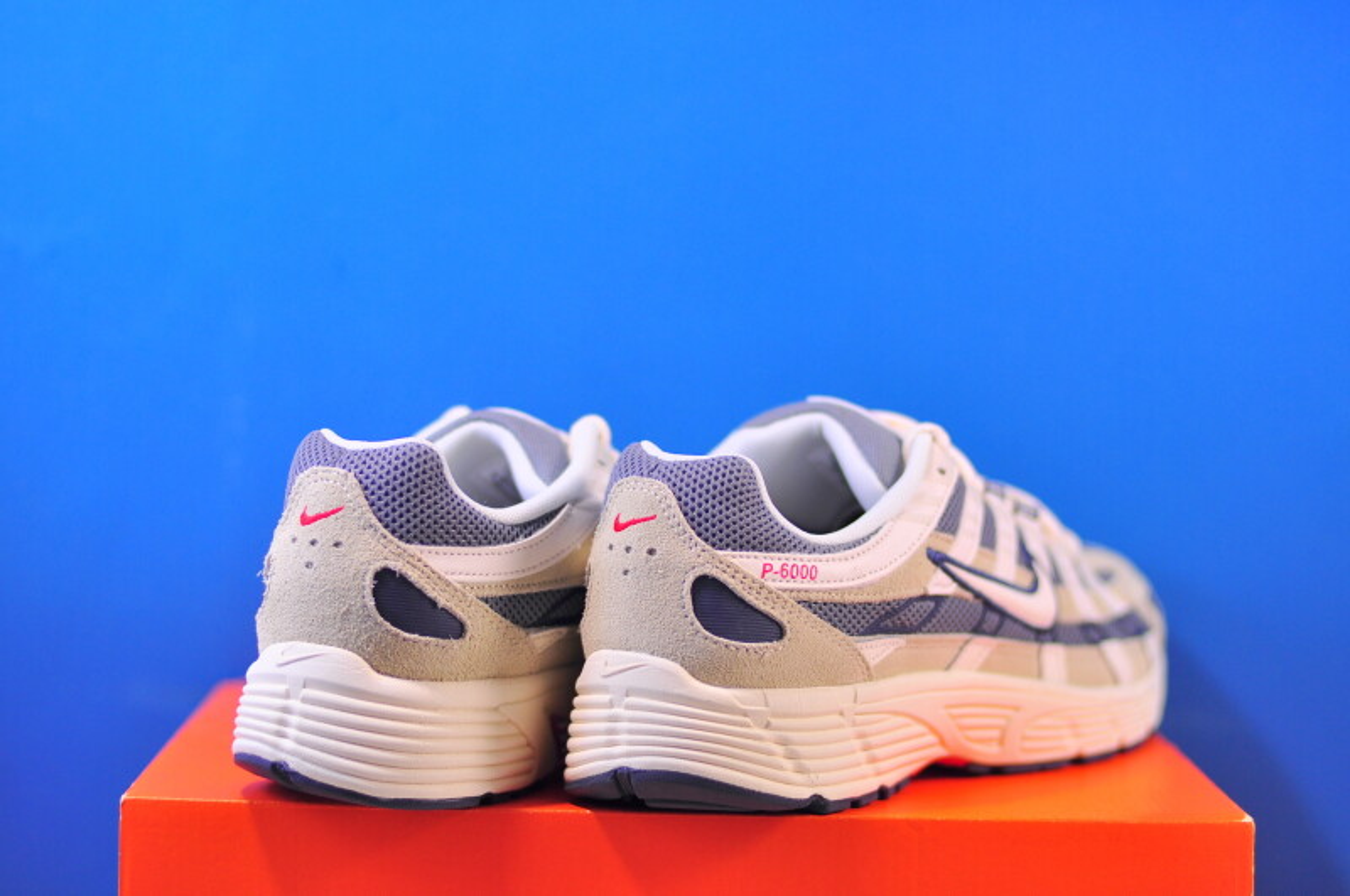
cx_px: 675
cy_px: 448
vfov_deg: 18.1
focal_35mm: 75
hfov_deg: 27.0
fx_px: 2808
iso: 250
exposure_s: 1/320
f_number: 2
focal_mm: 50
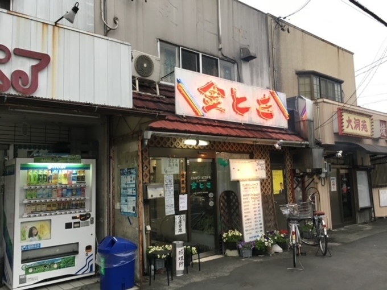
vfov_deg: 48.2
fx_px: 324
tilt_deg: +5.9
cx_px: 194
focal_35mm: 29
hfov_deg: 61.7
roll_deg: +1.5
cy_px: 145
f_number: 2.2
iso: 32
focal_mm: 4.15
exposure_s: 1/30
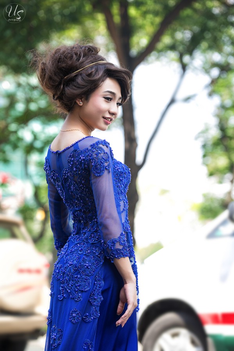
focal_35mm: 112
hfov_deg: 12.2
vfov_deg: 18.3
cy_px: 176
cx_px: 117
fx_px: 1092
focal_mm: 112
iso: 250
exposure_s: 1/640
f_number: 4
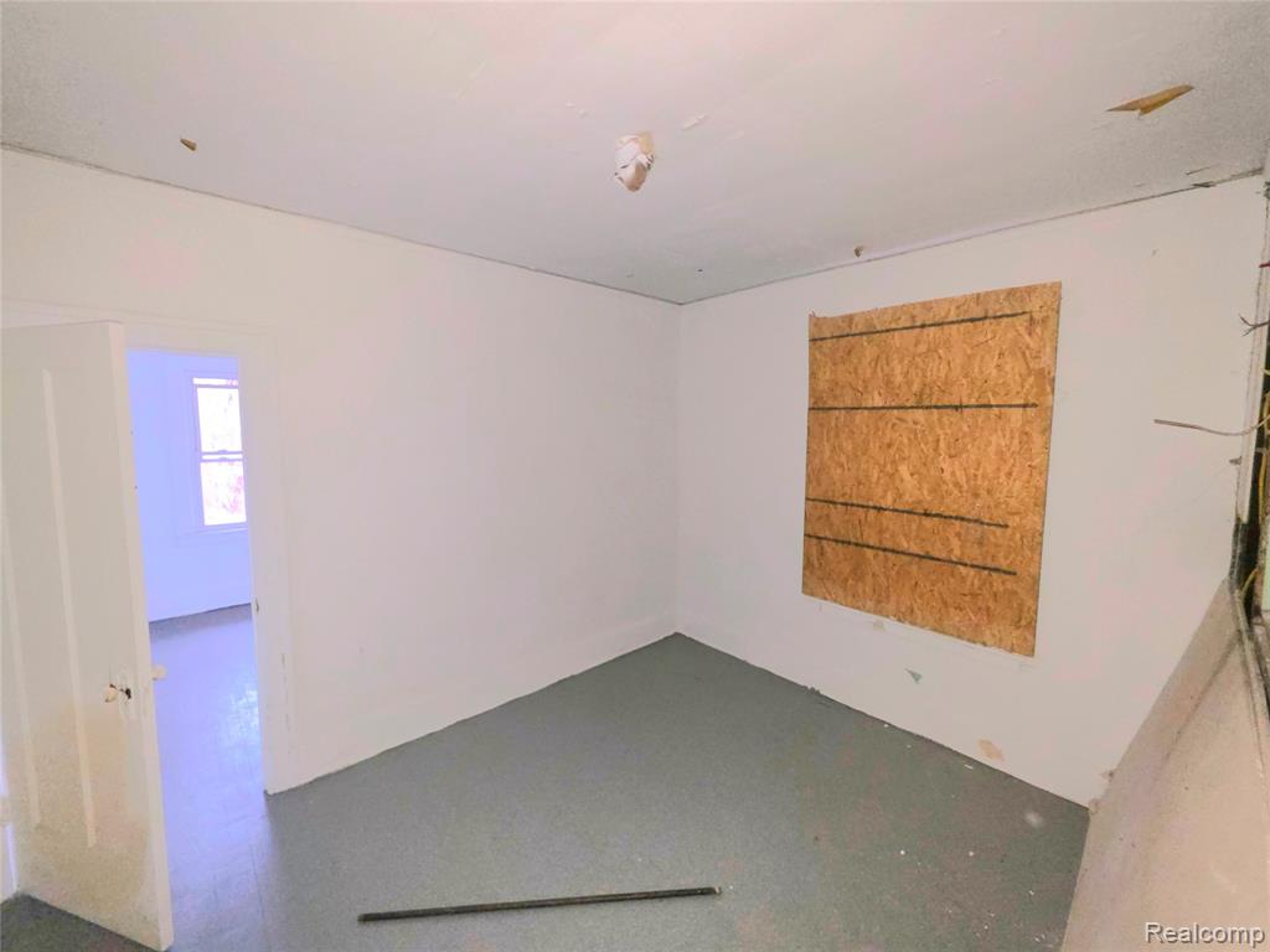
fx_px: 477
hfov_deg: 106.2
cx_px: 635
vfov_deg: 89.9
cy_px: 476
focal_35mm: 13
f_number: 1.9
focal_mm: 2.2
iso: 320
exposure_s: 1/30
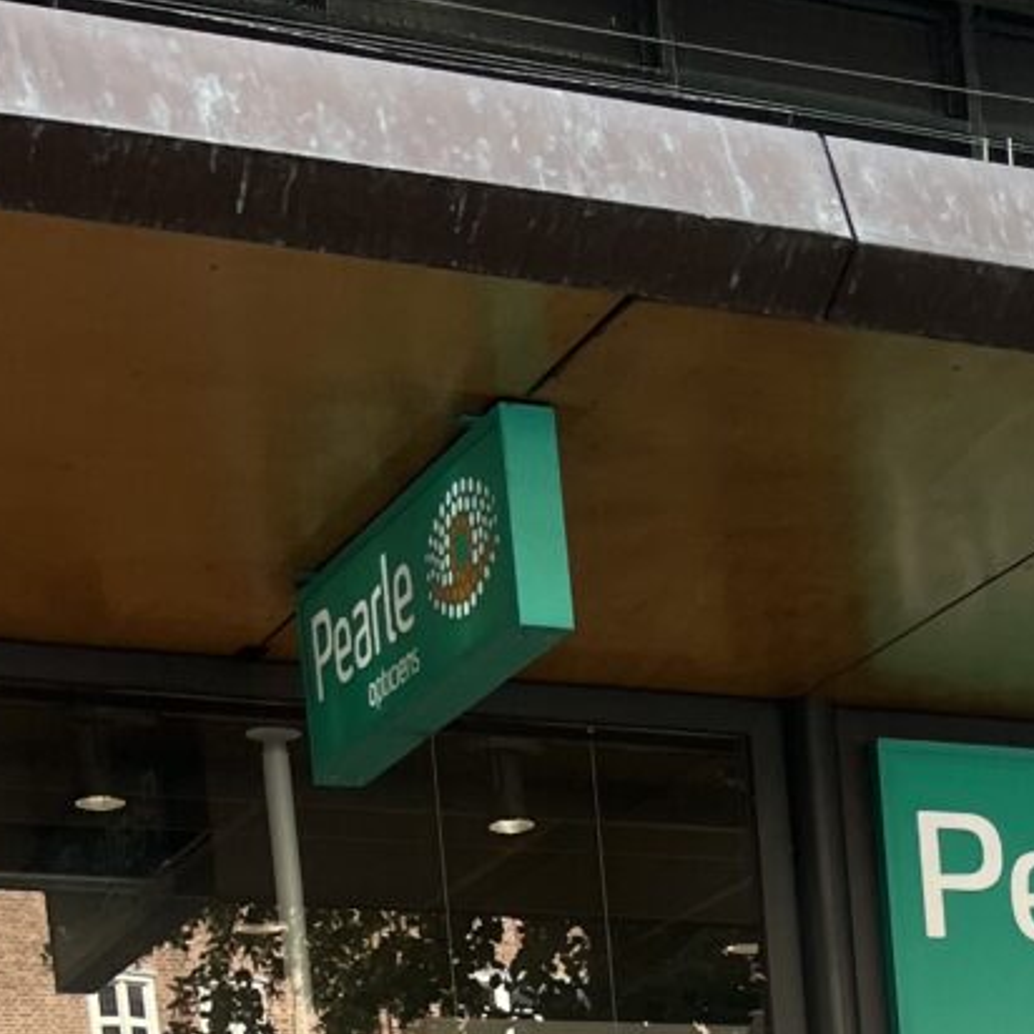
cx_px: 1290
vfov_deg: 14.0
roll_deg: +6.0
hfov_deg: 15.6
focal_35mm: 107
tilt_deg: -5.5
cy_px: 1980
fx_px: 3616
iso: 50
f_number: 1.6
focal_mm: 5.1
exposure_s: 1/329
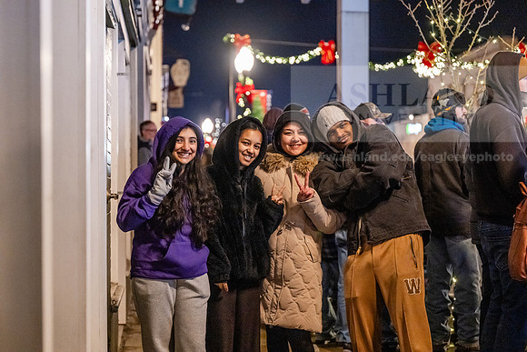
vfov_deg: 19.5
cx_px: 264
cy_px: 176
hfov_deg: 28.8
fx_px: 1025
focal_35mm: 70
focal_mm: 70
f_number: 2.8
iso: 8000
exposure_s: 1/200
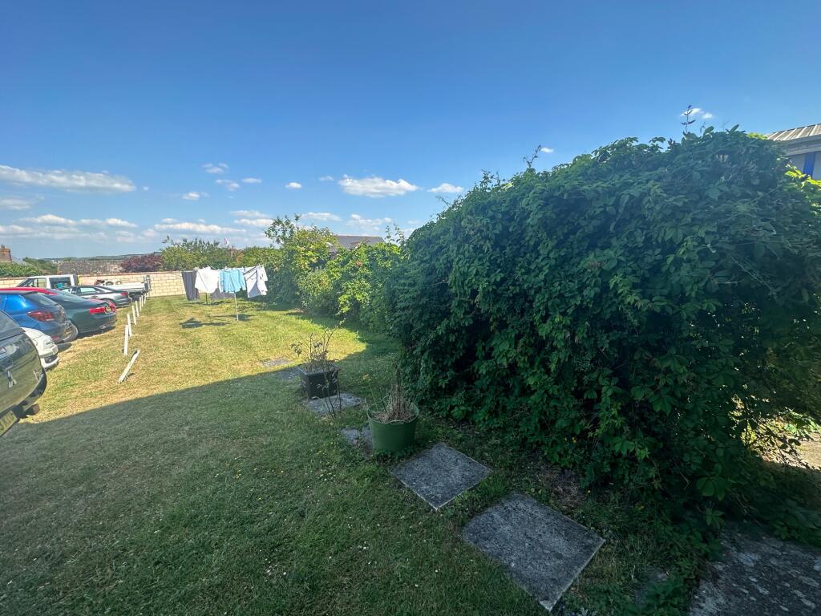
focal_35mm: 14
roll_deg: +1.3
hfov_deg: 102.1
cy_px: 308
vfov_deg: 85.7
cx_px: 410
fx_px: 332
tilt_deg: -8.6
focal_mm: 2.22
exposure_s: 1/836
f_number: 2.2
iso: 40
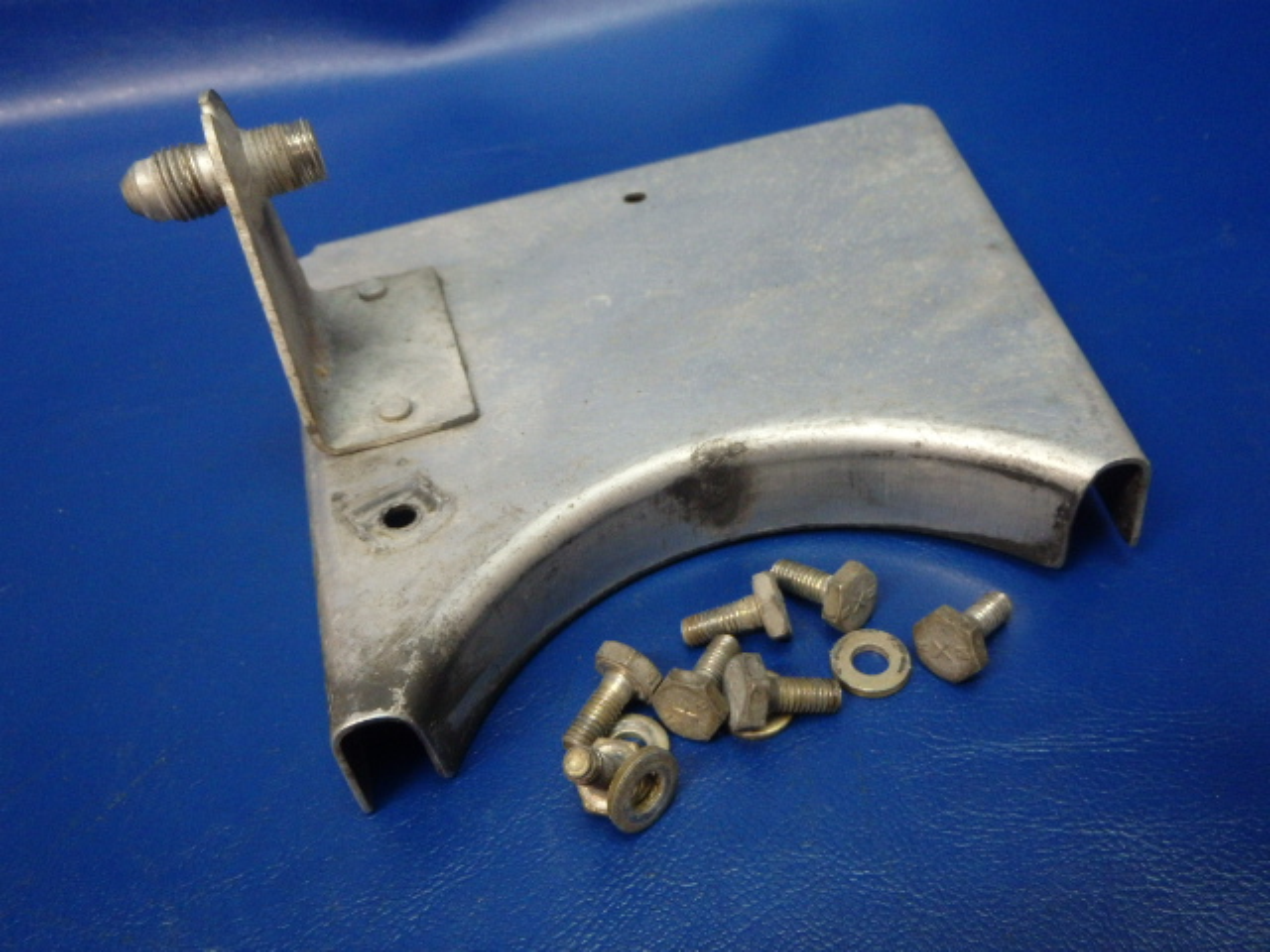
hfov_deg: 63.4
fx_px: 1027
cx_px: 635
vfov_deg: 49.7
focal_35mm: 28
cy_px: 476
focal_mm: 5
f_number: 3.9
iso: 640
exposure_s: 1/30
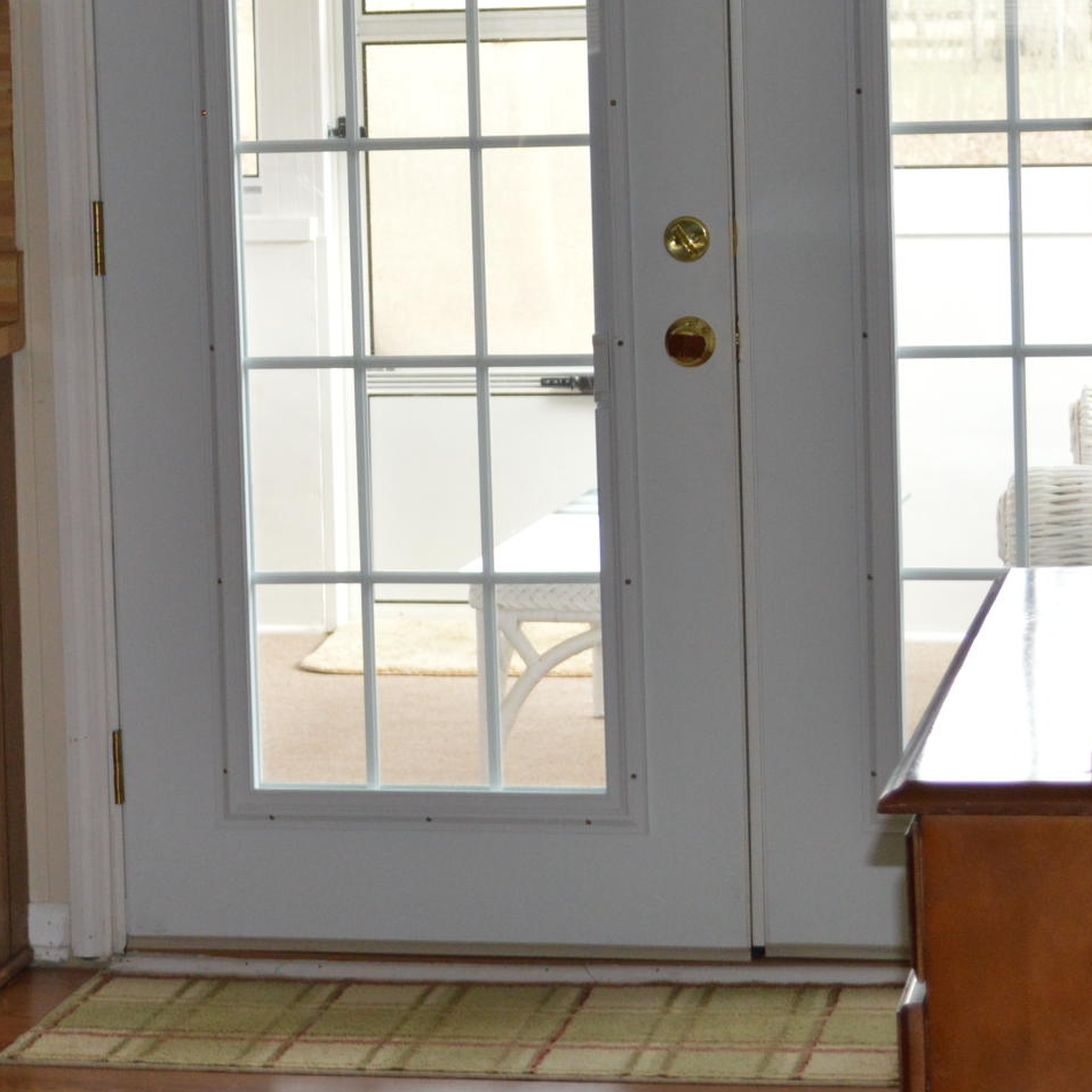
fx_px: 4568
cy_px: 288
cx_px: 131
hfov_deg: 13.5
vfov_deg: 13.6
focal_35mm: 128
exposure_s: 1/60
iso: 640
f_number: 4.8
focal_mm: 32
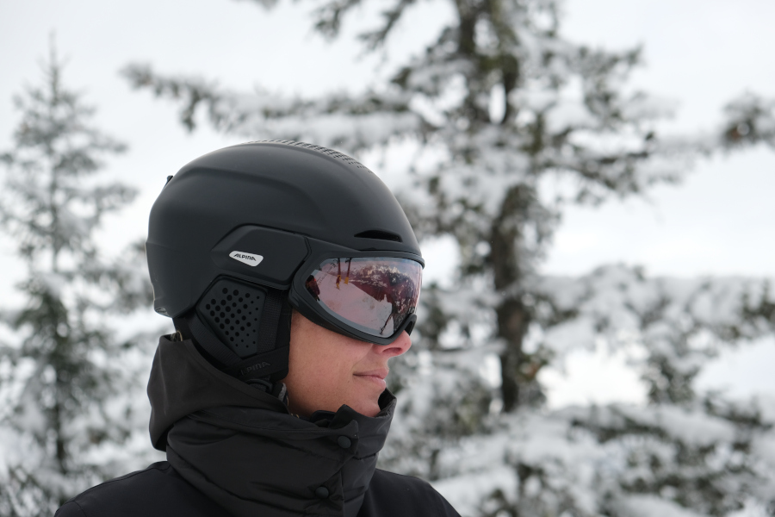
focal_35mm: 83
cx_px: 388
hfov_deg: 24.5
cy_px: 258
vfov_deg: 16.5
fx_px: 1787
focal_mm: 55
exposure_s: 1/1000
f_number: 4.5
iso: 250
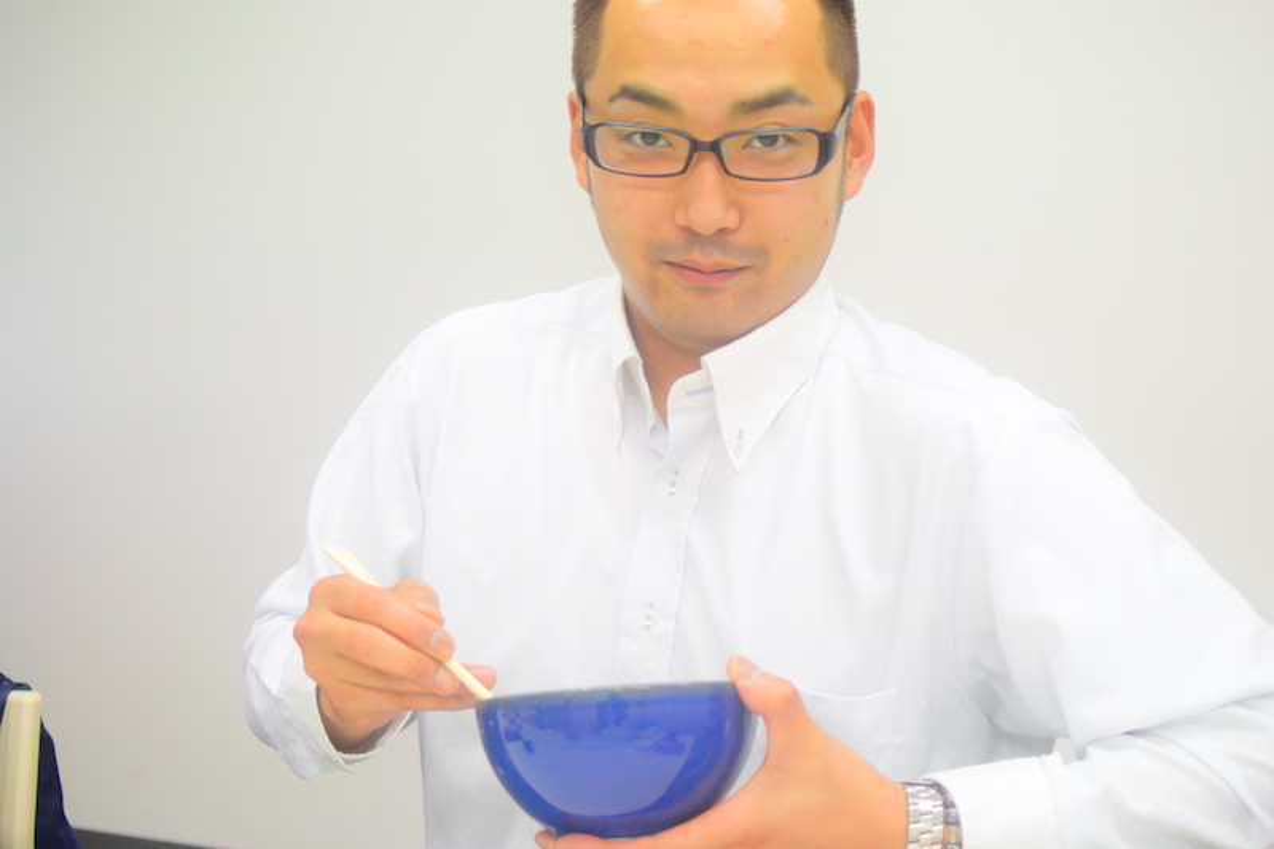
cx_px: 637
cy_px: 424
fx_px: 1734
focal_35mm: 49
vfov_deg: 27.5
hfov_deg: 40.4
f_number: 1.8
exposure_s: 1/200
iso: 400
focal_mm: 18.5
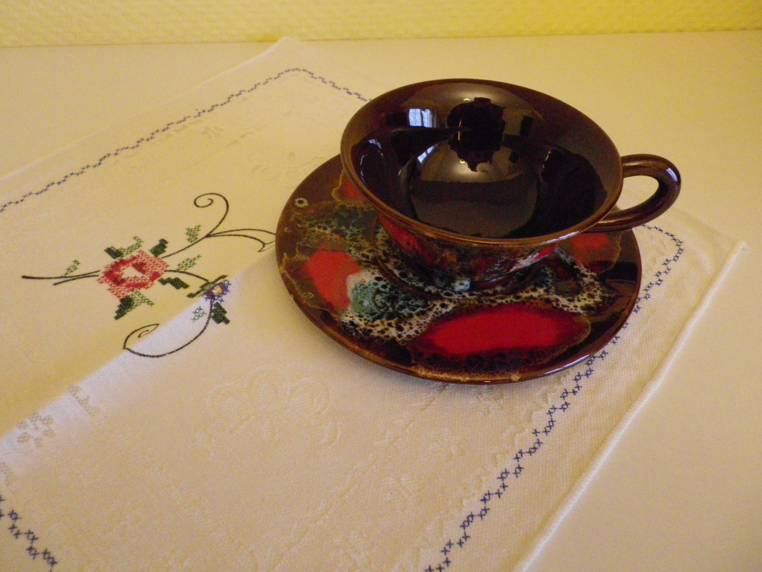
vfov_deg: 48.2
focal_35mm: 29
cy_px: 278
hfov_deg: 61.7
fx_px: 638
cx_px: 374
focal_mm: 4.9
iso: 800
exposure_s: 1/50
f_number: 2.6
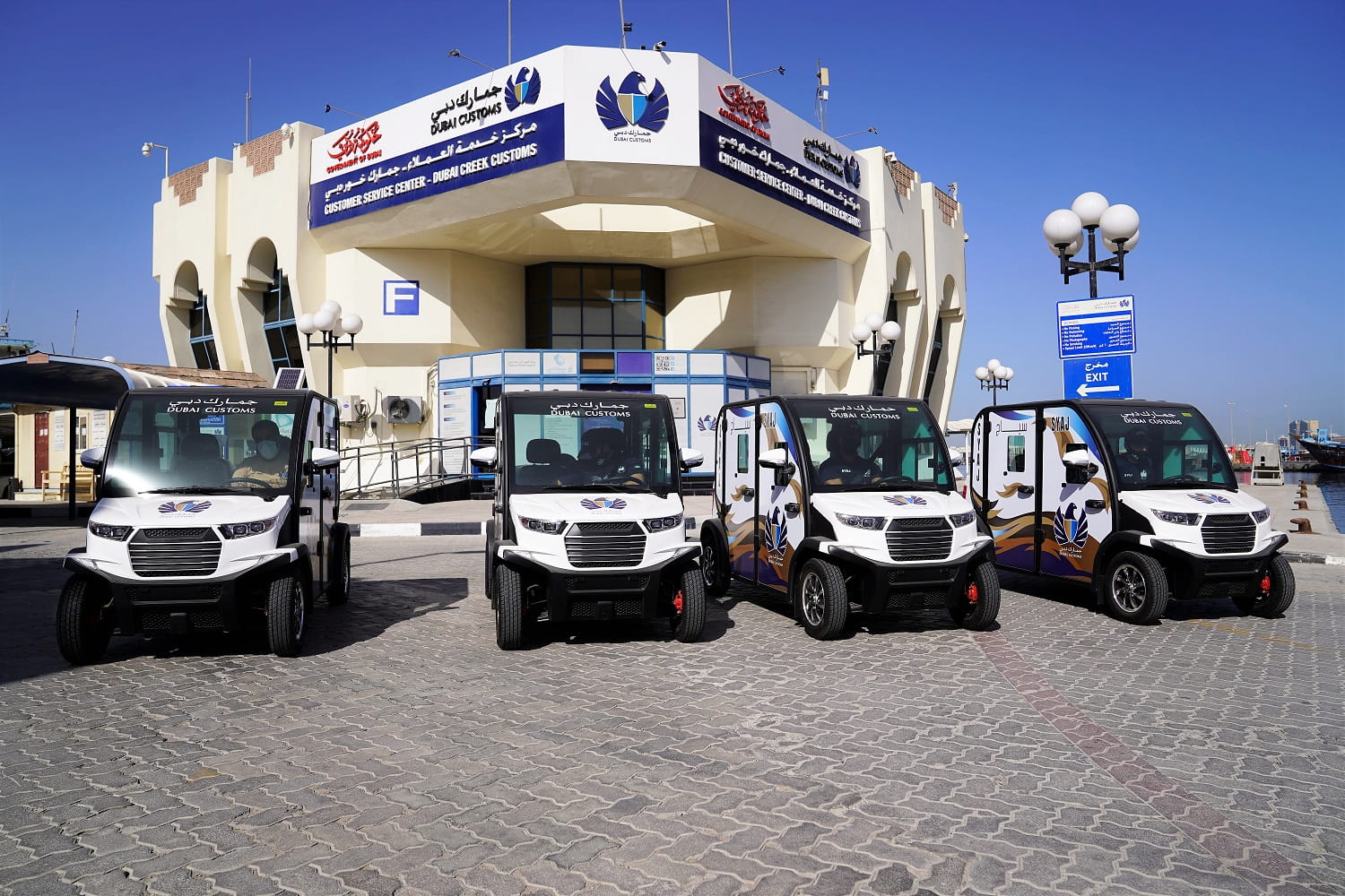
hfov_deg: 73.7
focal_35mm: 24
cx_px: 672
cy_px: 448
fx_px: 897
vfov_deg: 53.1
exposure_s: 1/1000
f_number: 5
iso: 100
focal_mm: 24
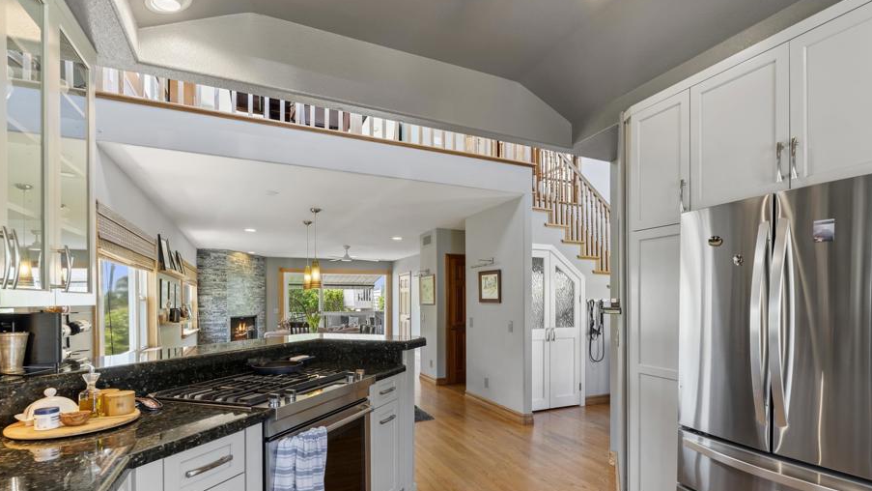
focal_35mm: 19
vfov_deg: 57.7
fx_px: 439
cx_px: 466
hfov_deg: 89.4
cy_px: 302
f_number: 8
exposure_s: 1/3
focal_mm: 16
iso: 500
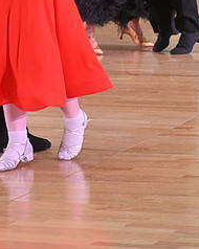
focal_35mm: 275
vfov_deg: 7.0
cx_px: 3
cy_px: -53
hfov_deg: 5.6
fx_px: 2027
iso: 3200
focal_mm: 120
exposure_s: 1/400
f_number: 5.6
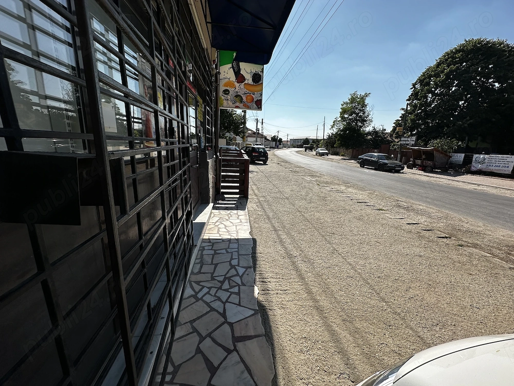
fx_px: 208
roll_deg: -2.3
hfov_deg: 102.1
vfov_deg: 85.7
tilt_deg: -13.8
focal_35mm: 14
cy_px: 193
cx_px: 257
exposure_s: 1/2506
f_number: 2.2
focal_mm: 2.22
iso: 40
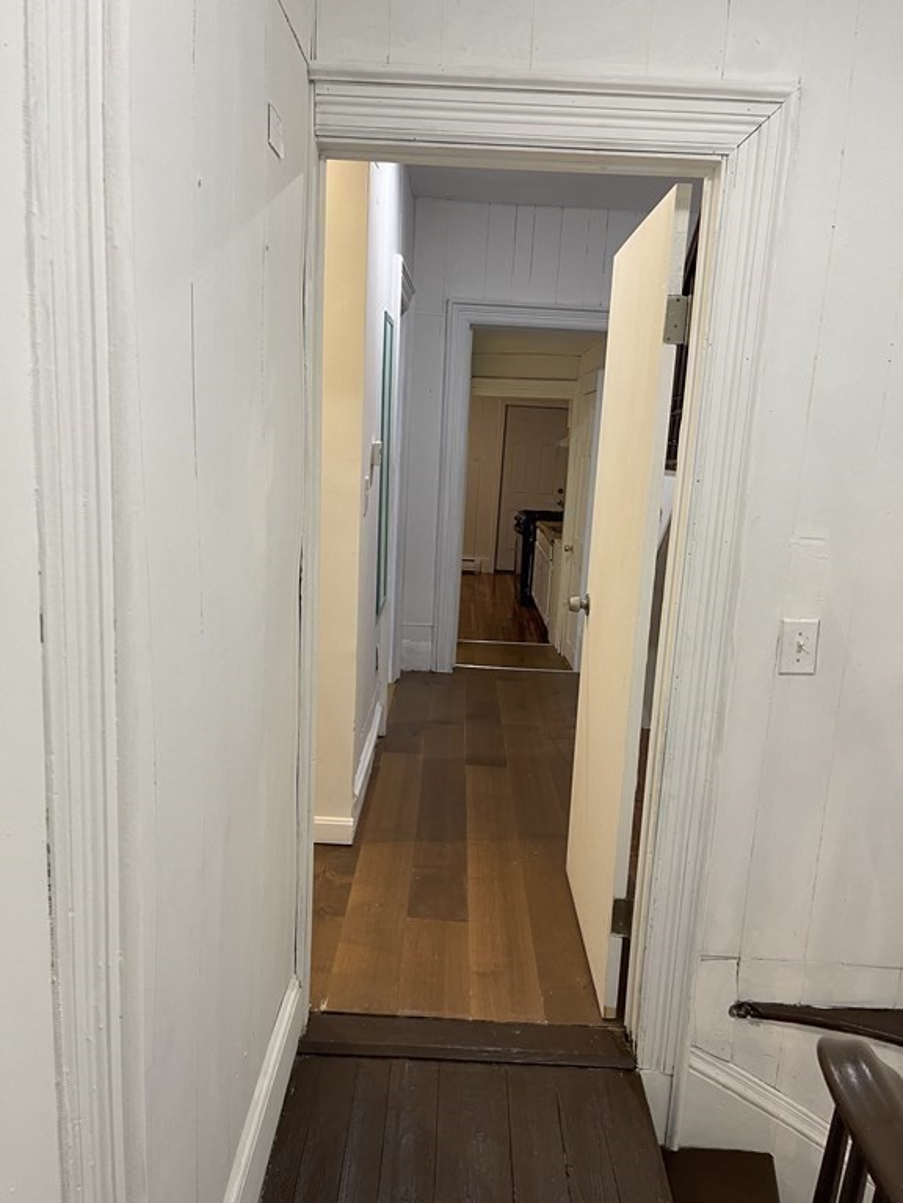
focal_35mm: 26
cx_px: 452
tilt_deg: -10.2
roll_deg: -3.4
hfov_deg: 53.1
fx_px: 904
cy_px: 602
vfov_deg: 67.3
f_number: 1.6
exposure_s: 1/60
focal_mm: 5.1
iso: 125
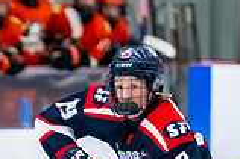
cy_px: 302
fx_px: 5075
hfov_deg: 2.7
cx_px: -128
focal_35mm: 762
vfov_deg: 1.8
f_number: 3.2
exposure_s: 1/640
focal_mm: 105
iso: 2500
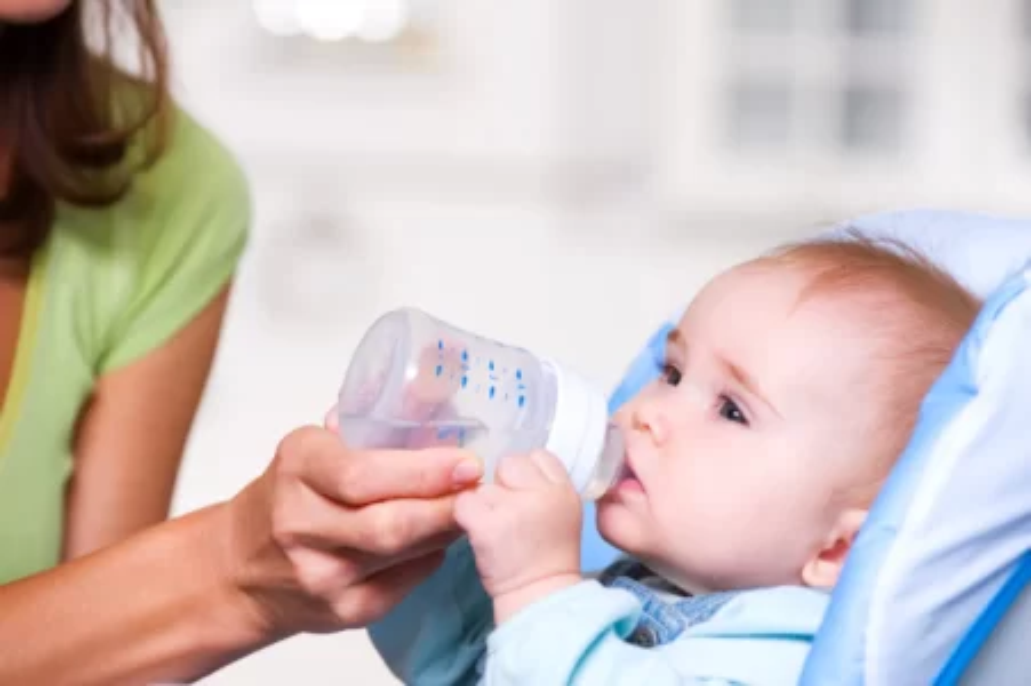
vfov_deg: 8.6
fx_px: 4579
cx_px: 516
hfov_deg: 12.8
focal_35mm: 160
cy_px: 343
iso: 200
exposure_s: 1/200
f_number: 5.6
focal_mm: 160
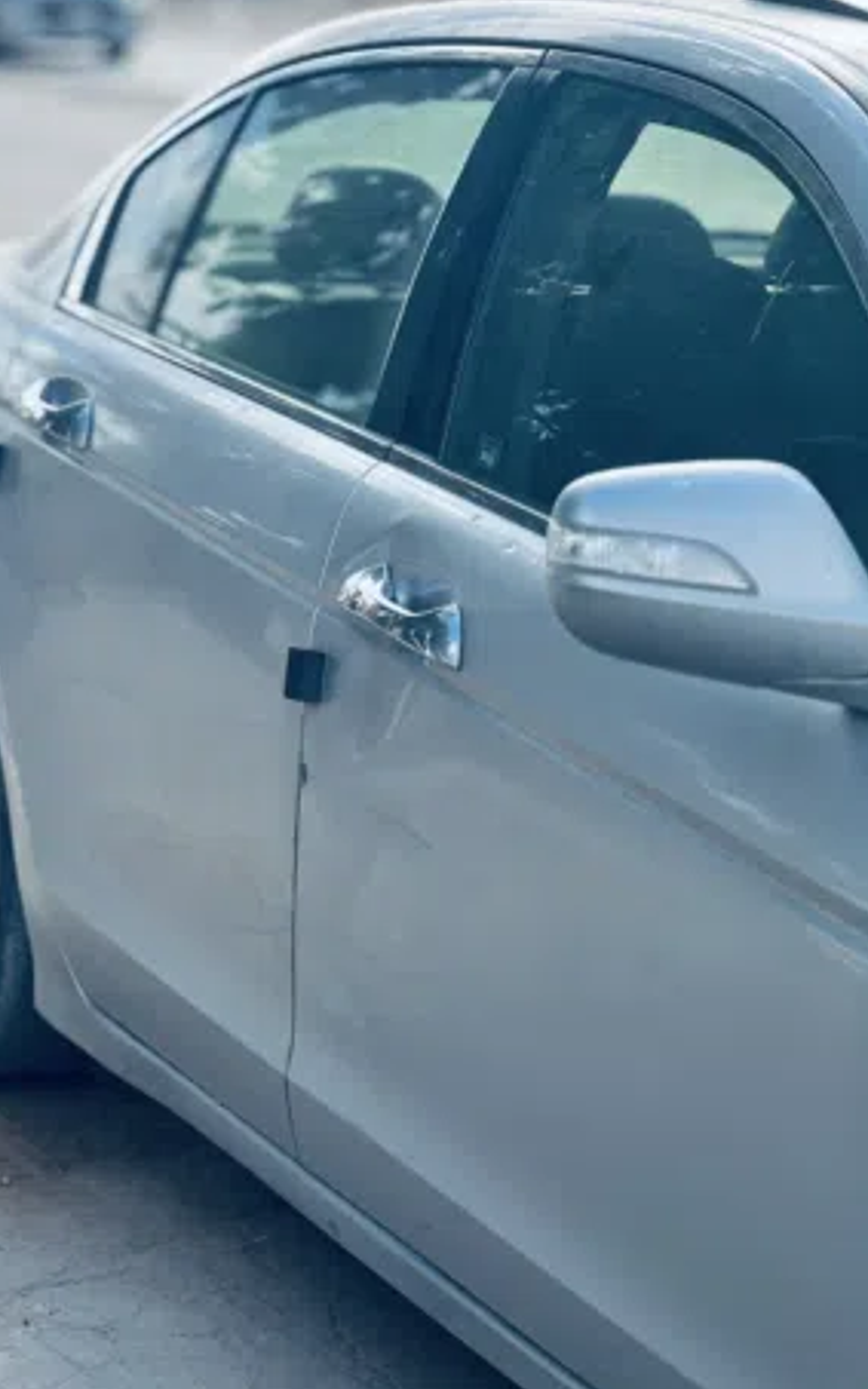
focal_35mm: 96
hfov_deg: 13.6
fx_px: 3635
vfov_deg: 21.6
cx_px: 365
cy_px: 649
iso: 25
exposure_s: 1/191
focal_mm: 9
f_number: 2.8
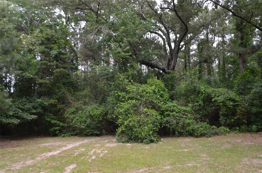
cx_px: 131
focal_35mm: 30
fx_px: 218
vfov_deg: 43.4
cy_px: 86
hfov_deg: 62.0
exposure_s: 1/125
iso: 200
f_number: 5.6
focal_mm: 20
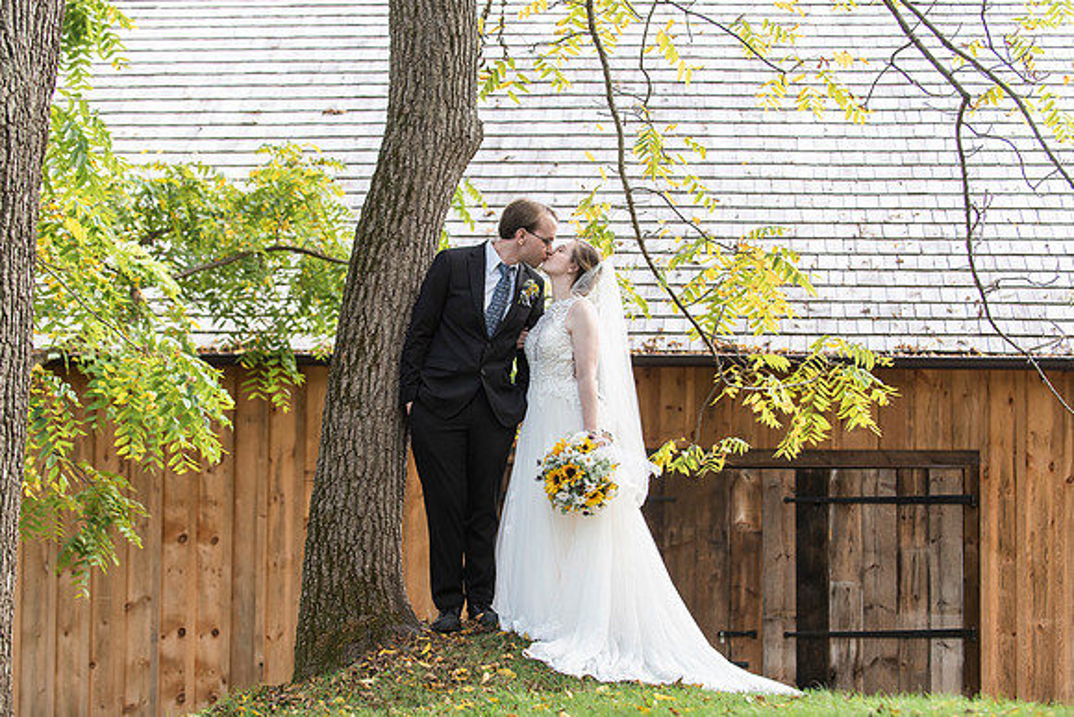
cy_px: 340
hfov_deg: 26.5
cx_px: 498
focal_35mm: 76
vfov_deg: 17.9
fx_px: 2281
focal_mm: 70
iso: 400
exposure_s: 1/320
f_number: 3.5
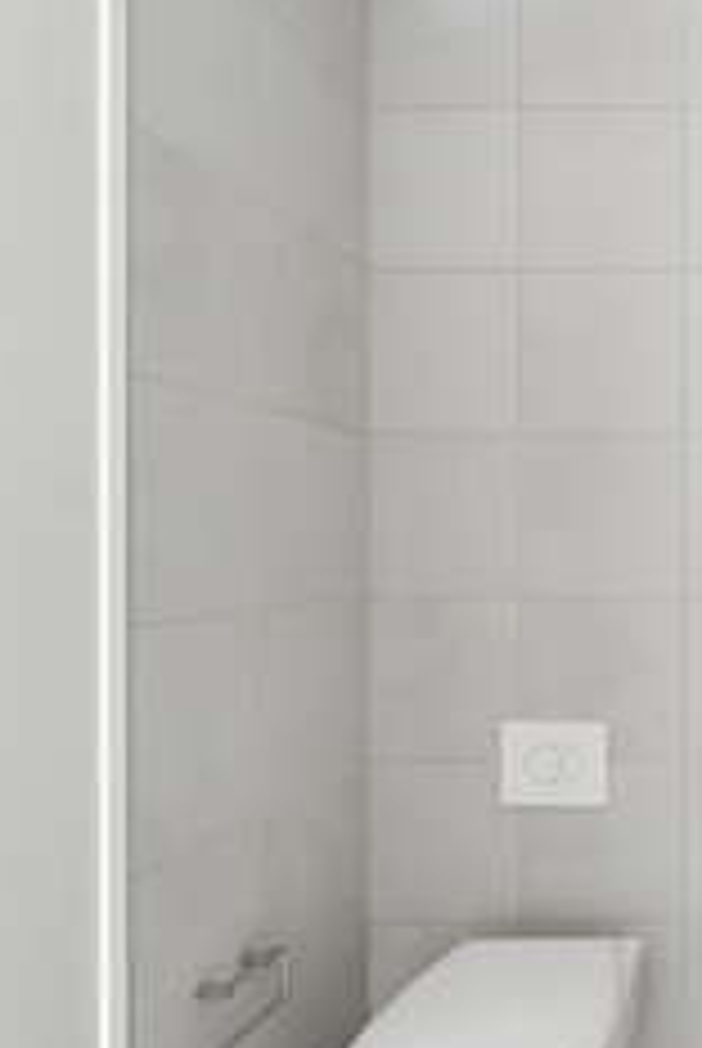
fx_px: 787
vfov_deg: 67.3
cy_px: 549
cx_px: 819
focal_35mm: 27
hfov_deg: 37.7
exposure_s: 1/1.25
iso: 200
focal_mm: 10
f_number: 8
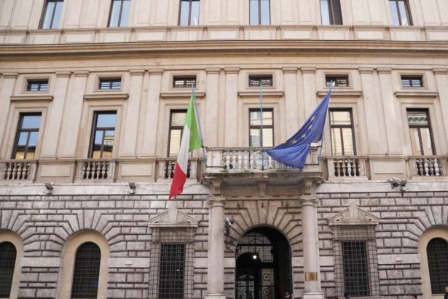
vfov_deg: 43.4
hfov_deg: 61.6
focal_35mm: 30
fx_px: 373
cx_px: 260
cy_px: 176
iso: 640
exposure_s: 1/125
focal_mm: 24
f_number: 8
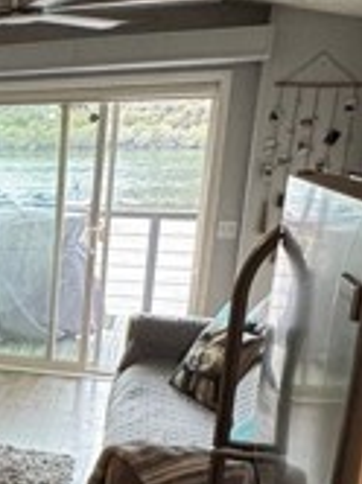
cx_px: -196
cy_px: 338
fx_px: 755
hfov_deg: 21.9
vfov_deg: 35.1
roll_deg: +0.7
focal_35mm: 54
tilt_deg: -15.9
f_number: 2.2
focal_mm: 2.22
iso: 200
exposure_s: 1/60
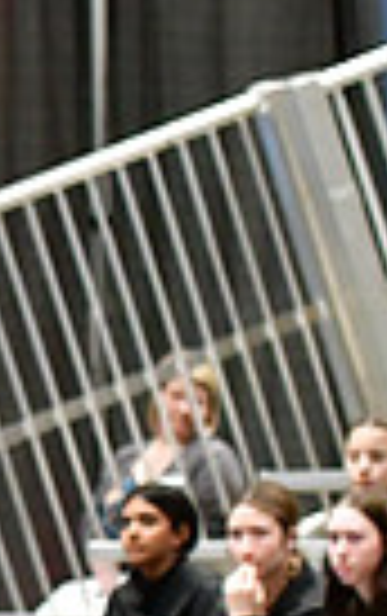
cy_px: 578
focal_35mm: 452
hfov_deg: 2.9
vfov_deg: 4.6
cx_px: -891
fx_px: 7604
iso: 4000
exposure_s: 1/400
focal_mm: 70
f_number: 2.8
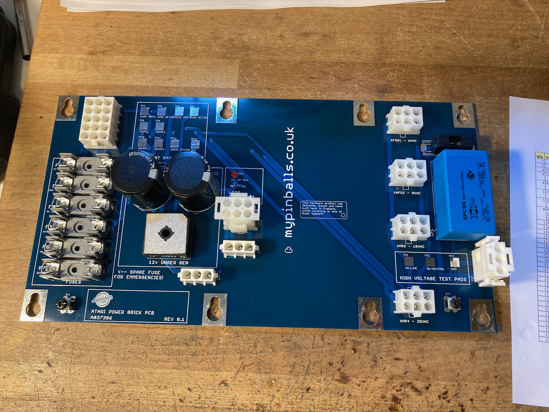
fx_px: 444
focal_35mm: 28
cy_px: 206
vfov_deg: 49.7
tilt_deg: -75.9
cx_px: 274
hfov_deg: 63.4
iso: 200
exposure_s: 1/50
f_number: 1.8
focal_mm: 3.99
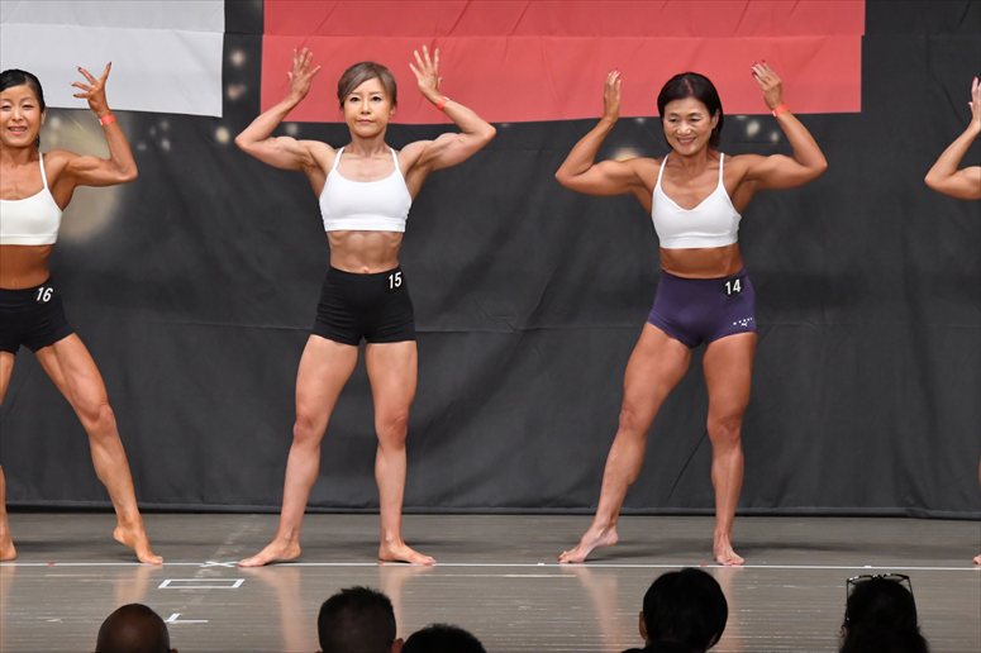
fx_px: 5910
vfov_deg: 6.3
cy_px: 326
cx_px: 490
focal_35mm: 217
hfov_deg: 9.5
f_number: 5.6
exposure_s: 1/400
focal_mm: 145
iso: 5000
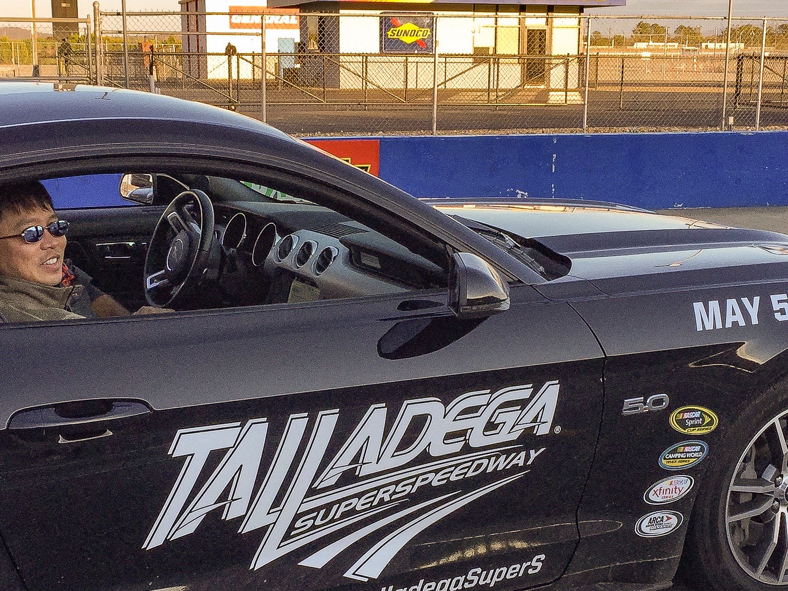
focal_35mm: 56
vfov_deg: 26.0
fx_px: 1275
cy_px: 389
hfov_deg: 34.3
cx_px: 392
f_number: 2.2
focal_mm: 4.15
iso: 32
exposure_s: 1/750
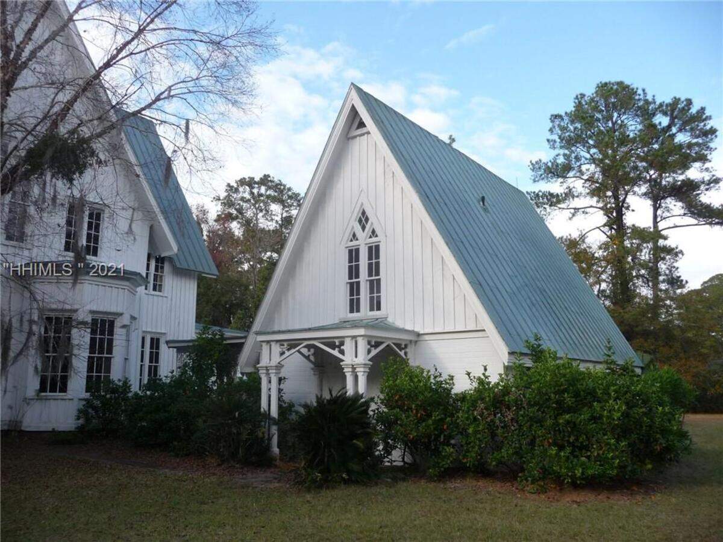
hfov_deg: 63.4
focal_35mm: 28
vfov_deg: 49.7
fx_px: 585
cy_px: 271
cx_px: 362
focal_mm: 4.7
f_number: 3.3
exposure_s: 1/400
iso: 100
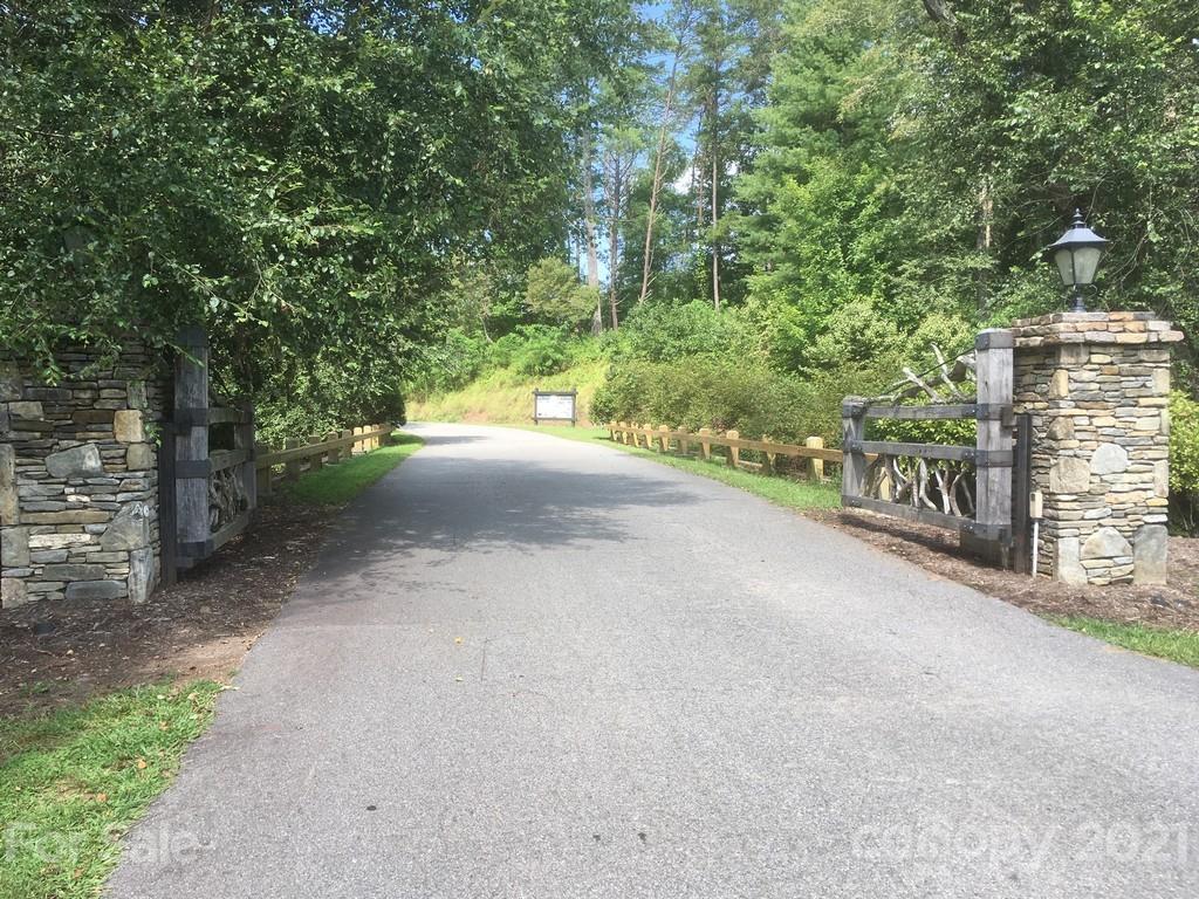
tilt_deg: -3.4
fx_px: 1004
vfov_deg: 48.2
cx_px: 600
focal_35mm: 29
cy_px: 450
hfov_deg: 61.7
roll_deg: -0.5
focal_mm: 4.15
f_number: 2.2
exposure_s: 1/499
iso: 25
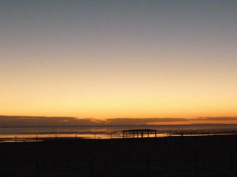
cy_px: 118
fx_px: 486
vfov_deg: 20.6
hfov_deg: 27.4
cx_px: 129
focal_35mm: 71
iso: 640
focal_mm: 7.3
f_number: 3.7
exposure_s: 1/30
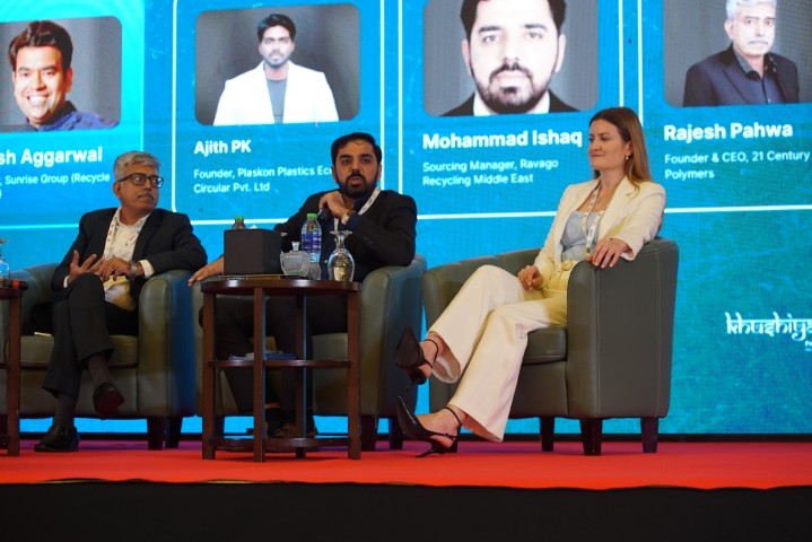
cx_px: 406
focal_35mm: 85
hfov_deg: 23.9
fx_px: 1918
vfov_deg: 16.1
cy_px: 271
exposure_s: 1/160
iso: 1000
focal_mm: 85
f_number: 4
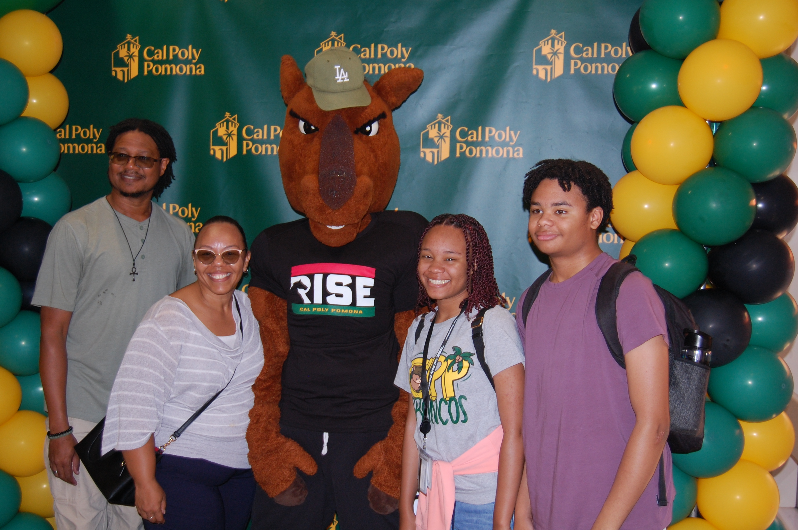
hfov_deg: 46.4
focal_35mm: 42
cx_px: 399
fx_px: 930
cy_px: 265
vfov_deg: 31.8
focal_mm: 28
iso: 400
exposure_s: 1/60
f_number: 4.2
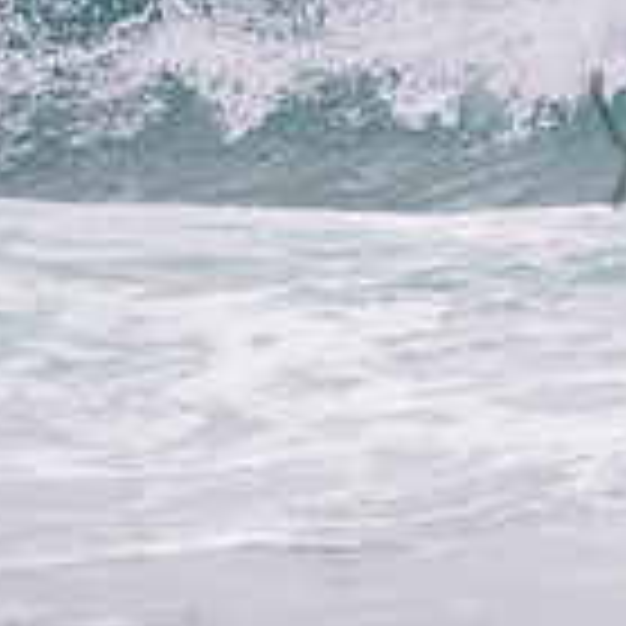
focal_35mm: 2178
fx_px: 44562
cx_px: 759
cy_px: -70
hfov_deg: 0.8
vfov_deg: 0.8
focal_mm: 500
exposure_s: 1/2000
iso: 900
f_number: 5.6
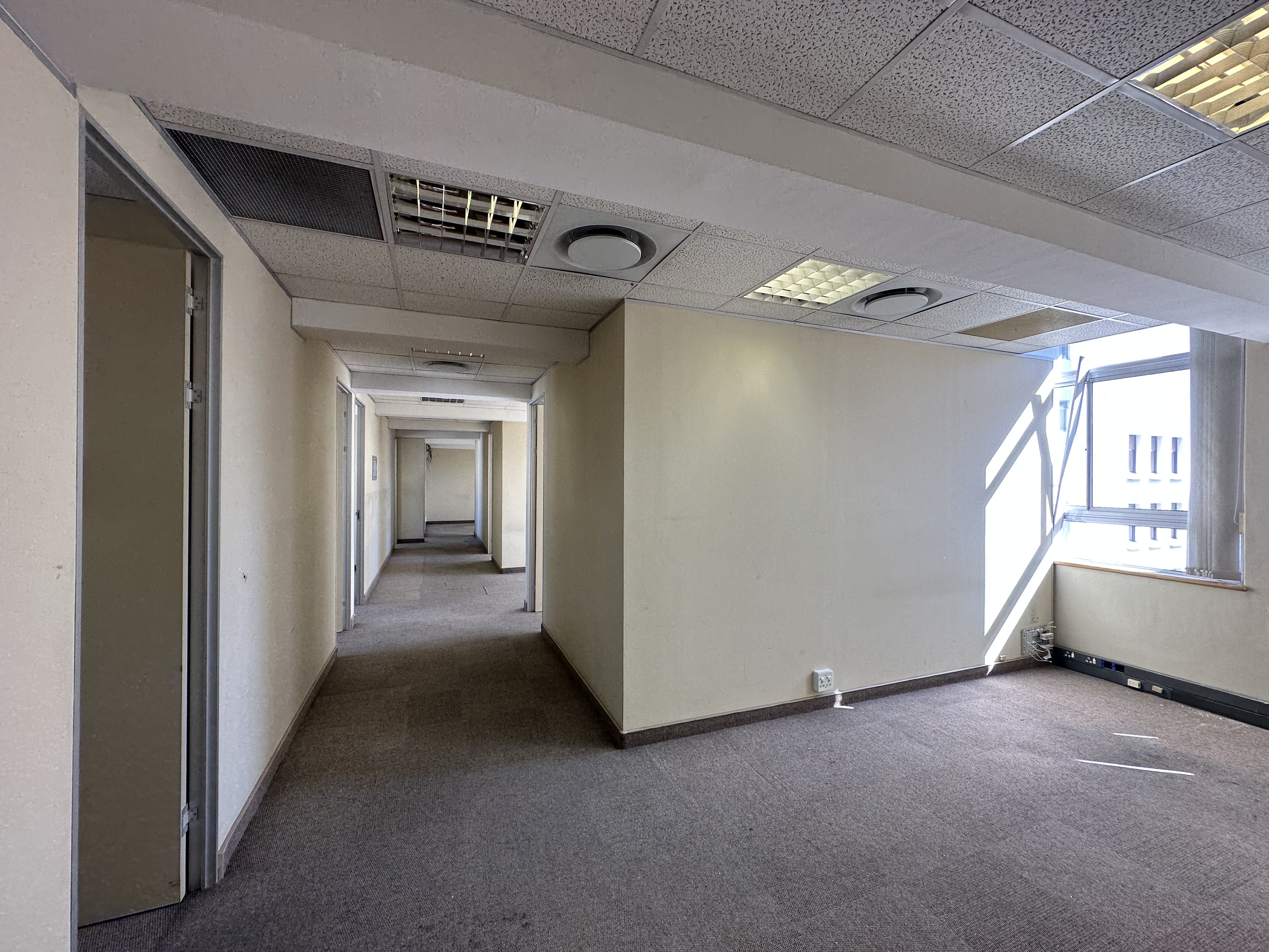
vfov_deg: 85.7
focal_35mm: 14
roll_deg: +1.4
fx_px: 513
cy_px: 476
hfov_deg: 102.1
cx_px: 634
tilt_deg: +0.5
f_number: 2.2
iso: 50
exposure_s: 1/100
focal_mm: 2.22
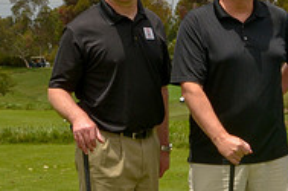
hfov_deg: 13.9
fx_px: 1173
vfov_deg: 9.3
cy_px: 133
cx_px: 261
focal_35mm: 147
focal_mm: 32
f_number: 20
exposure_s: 1/200
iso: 200
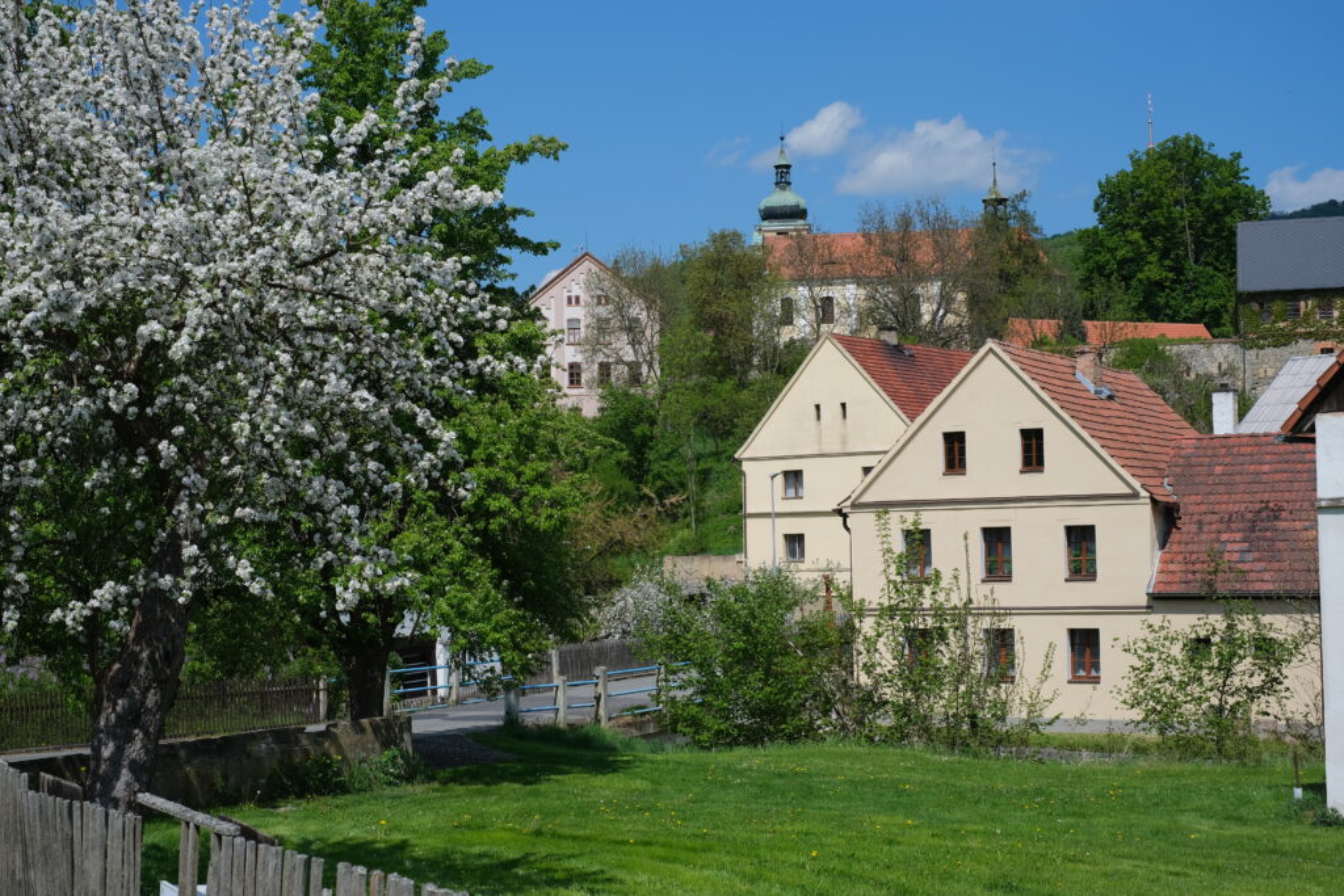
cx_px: 672
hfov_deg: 37.5
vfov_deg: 25.5
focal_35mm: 53
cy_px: 448
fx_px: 1979
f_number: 5.6
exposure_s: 1/950
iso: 160
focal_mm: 35
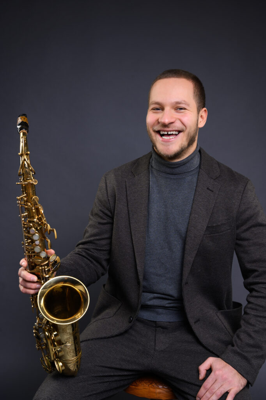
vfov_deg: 44.5
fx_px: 488
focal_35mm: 44
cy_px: 200
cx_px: 133
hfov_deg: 30.5
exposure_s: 1/125
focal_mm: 44
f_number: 8
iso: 100
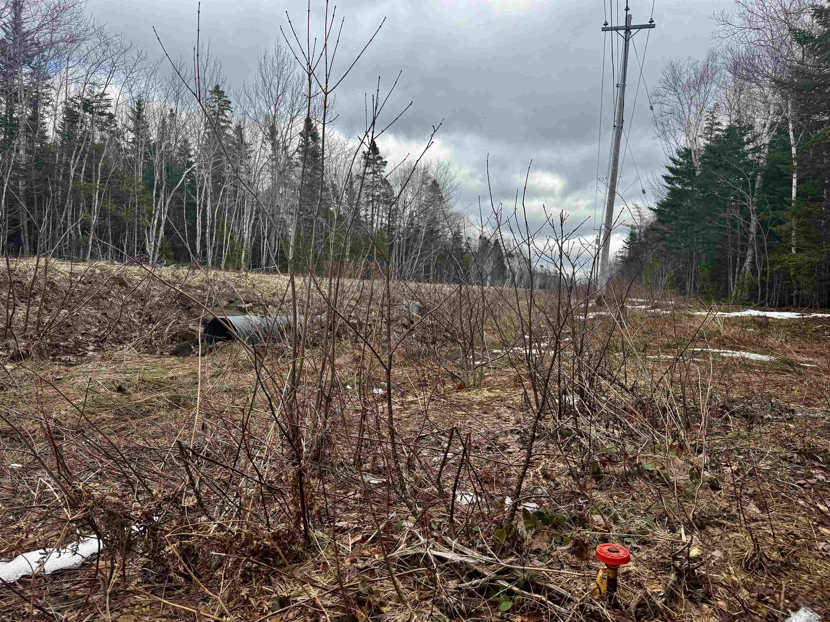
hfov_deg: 71.6
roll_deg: -2.6
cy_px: 311
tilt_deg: -1.4
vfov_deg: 56.8
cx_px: 415
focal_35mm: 24
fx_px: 575
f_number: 1.78
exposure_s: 1/2959
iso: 80
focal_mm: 6.76
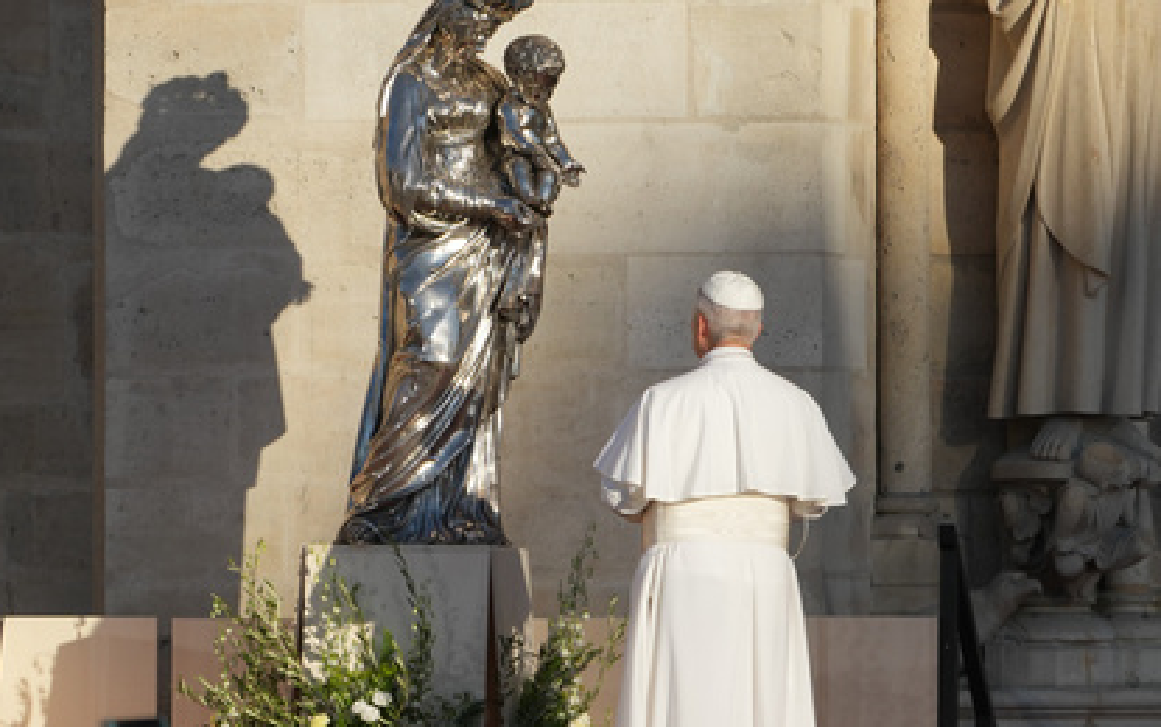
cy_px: 126
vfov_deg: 2.4
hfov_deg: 3.9
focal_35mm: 540
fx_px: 17098
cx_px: 1295
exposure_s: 1/2000
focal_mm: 215
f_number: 5.6
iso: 400
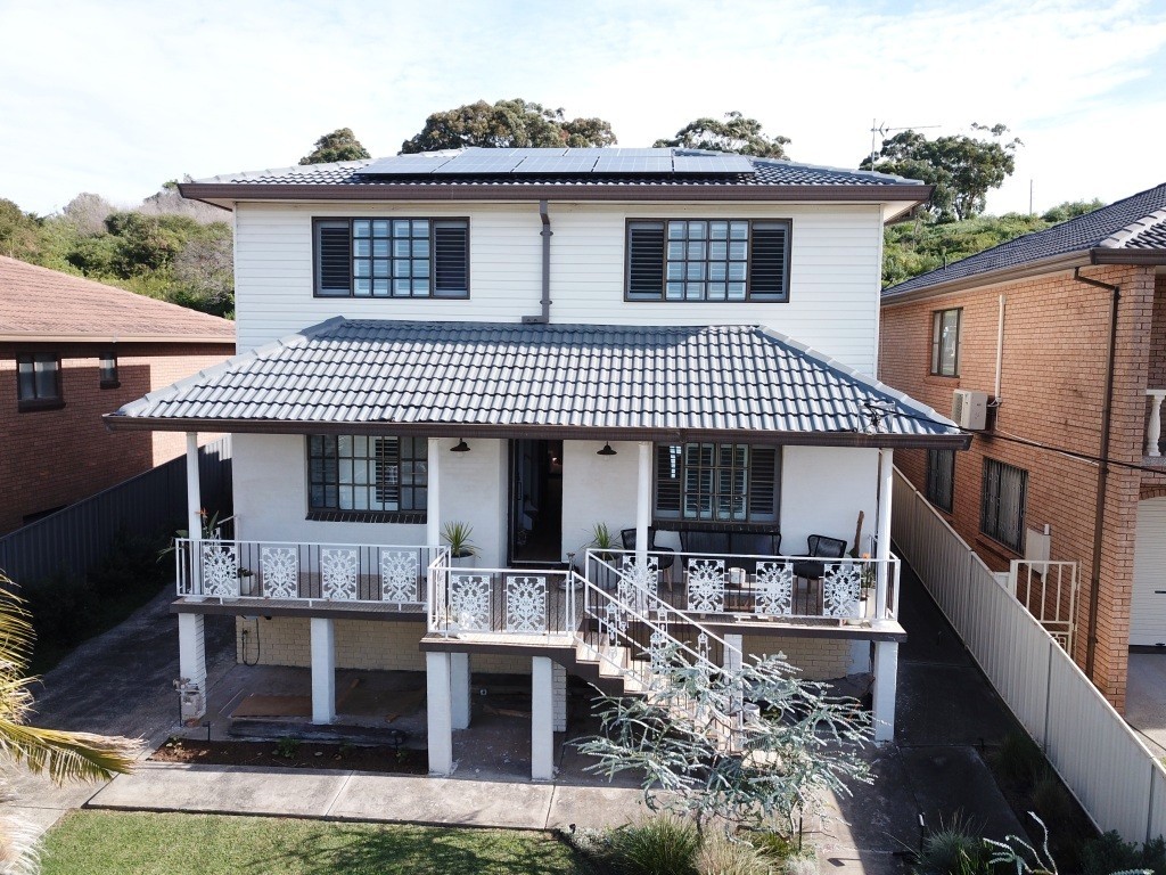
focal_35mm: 26
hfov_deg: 67.3
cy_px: 438
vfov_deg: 53.1
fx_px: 876
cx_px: 583
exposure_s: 1/491
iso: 100
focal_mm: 4.73
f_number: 2.2
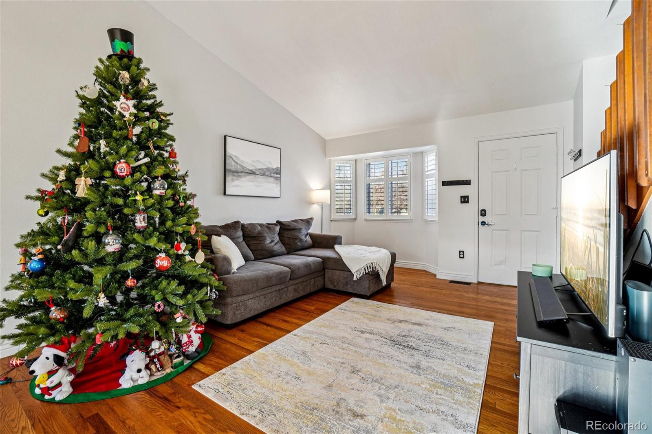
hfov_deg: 100.4
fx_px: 272
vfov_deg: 77.3
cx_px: 326
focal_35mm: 15
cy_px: 217
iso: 400
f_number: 8
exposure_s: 1/25
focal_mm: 10
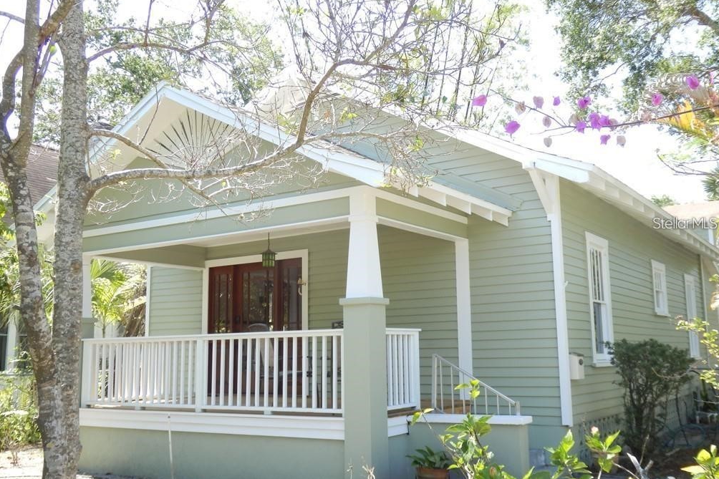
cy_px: 223
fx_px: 699
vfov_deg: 37.8
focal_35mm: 35
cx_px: 354
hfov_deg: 54.4
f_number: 3.4
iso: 80
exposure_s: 1/160
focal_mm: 6
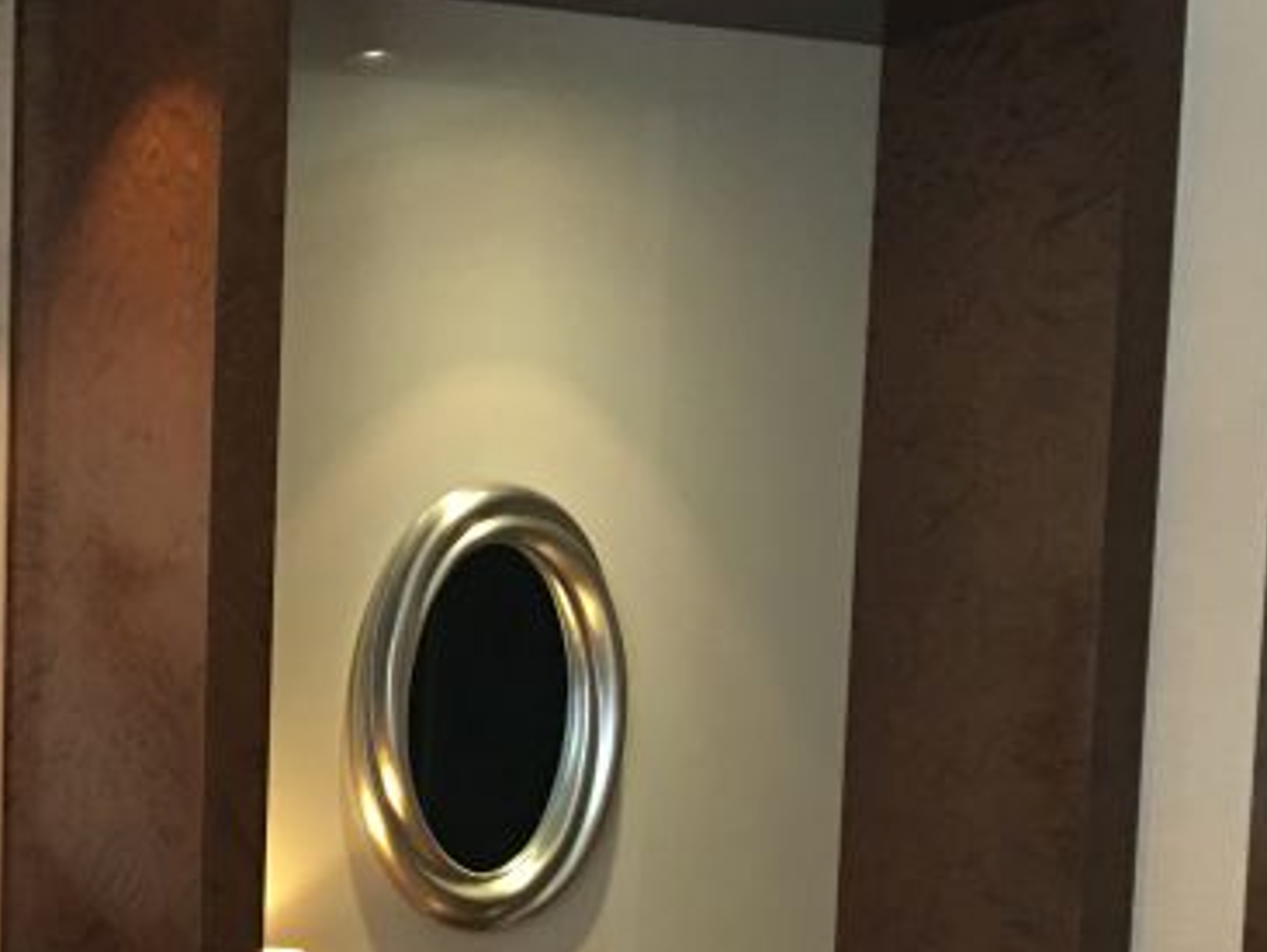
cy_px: 1045
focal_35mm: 76
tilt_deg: -5.3
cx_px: -218
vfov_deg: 18.7
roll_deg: +0.0
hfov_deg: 23.6
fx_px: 2784
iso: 100
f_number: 2.2
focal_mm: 4.15
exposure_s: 1/17
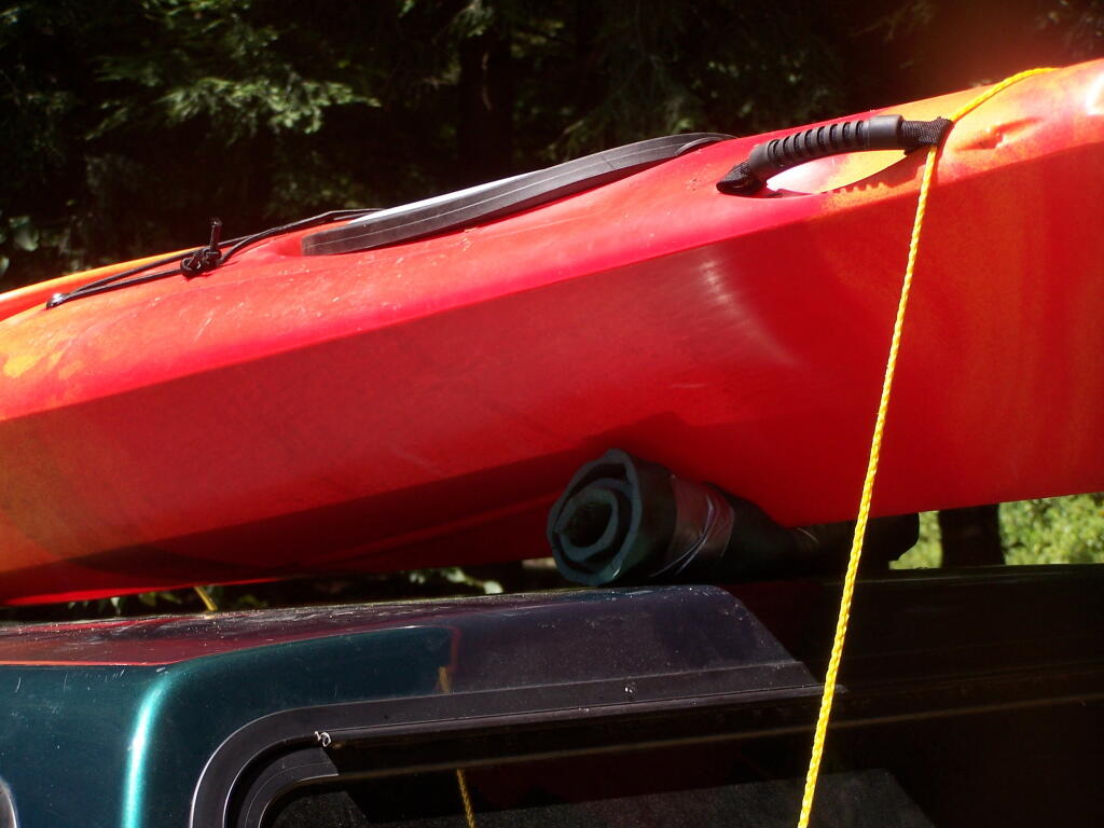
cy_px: 414
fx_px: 3349
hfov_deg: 18.7
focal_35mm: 105
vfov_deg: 14.1
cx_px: 552
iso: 100
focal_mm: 17.5
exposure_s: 1/640
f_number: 3.2
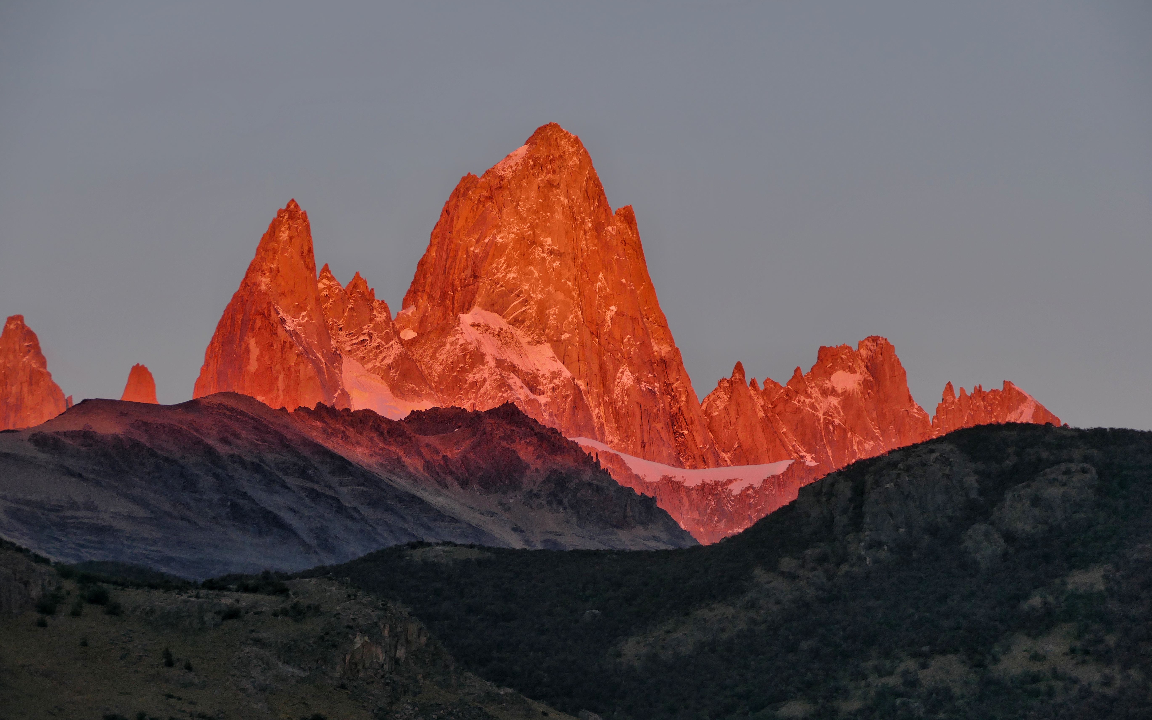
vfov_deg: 8.6
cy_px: 342
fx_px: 4772
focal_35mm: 152
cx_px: 576
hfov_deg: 13.8
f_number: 3.9
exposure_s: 1/100
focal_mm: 54.2
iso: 125
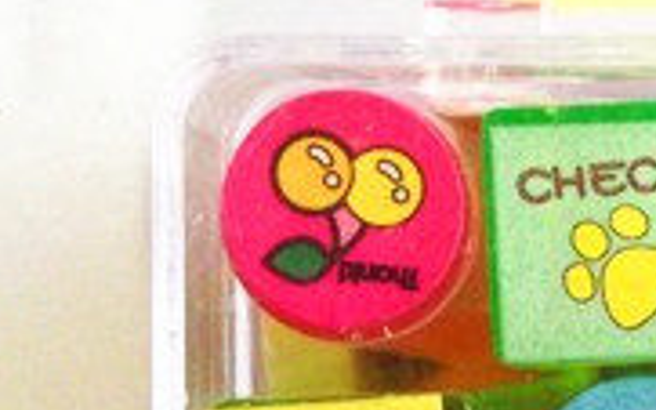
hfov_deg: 11.9
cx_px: 1120
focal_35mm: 164
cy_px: 399
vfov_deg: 8.0
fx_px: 2931
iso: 50
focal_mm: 4.28
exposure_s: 1/120
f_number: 2.4
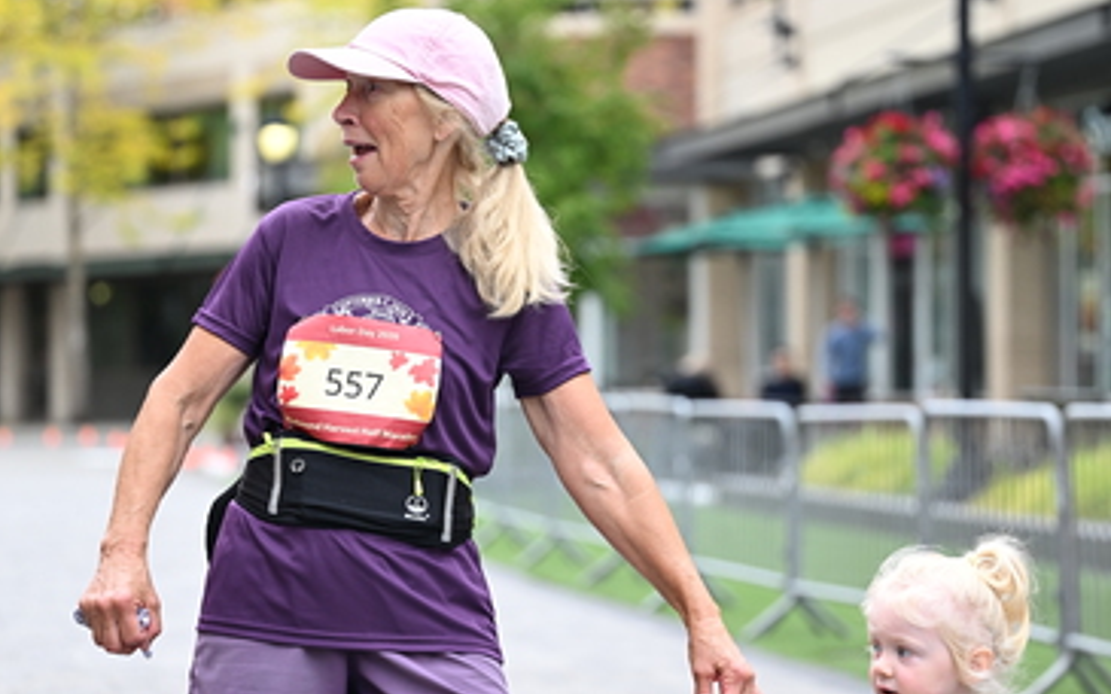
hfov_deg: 16.6
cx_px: 556
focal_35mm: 126
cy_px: 384
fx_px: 3814
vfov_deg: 10.4
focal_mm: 82
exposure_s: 1/1000
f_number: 2.8
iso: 400
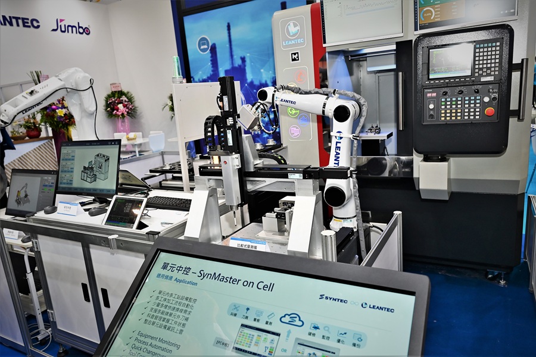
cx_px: 268
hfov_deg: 73.7
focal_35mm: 24
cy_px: 178
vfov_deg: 53.1
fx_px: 357
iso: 1000
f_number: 5
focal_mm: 24
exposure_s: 1/200
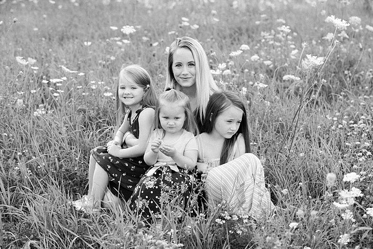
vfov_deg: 18.2
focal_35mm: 75
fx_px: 777
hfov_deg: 27.0
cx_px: 186
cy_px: 124
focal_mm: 75
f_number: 4.5
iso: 250
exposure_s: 1/800
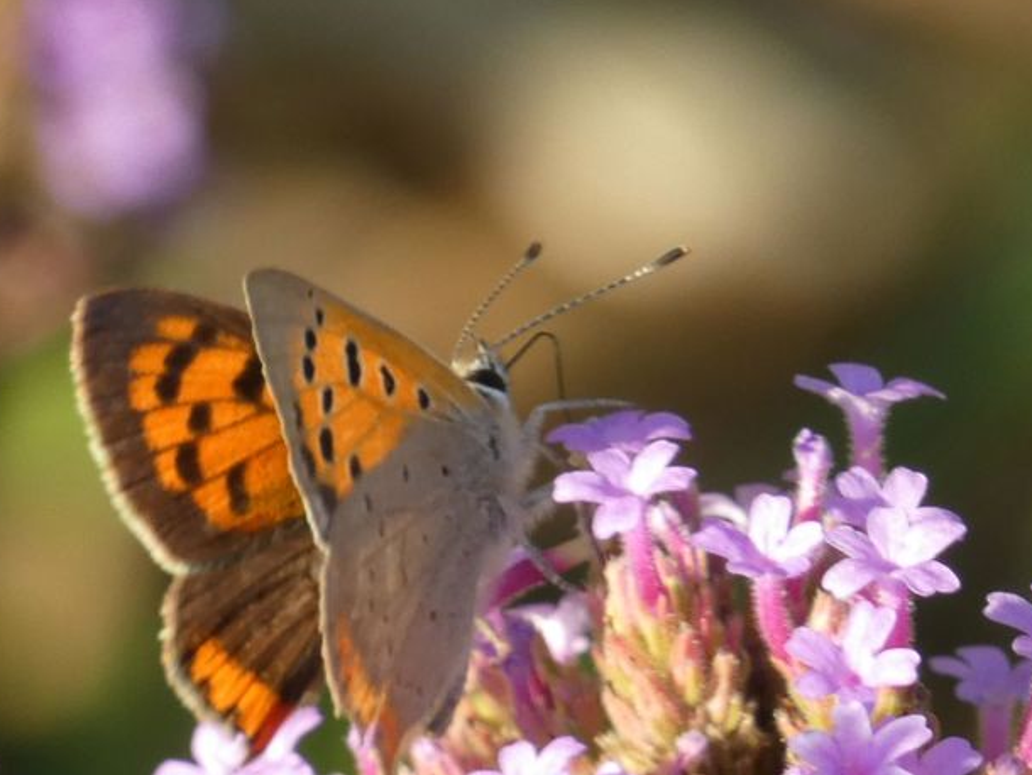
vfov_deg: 2.7
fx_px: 16672
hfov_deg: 3.5
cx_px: 398
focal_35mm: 559
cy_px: 504
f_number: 5.6
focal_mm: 71.7
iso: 160
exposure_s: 1/80
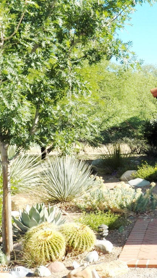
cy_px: 139
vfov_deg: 32.3
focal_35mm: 65
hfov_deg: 17.9
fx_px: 481
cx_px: 174
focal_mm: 7.9
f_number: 4
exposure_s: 1/640
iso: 125
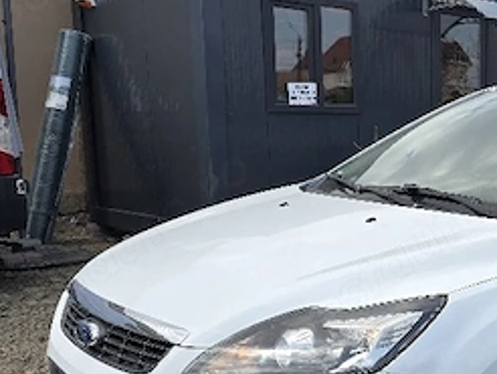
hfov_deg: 31.4
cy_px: 265
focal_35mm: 56
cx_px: 511
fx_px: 805
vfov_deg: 25.9
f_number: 1.7
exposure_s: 1/455
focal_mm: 6.3
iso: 12
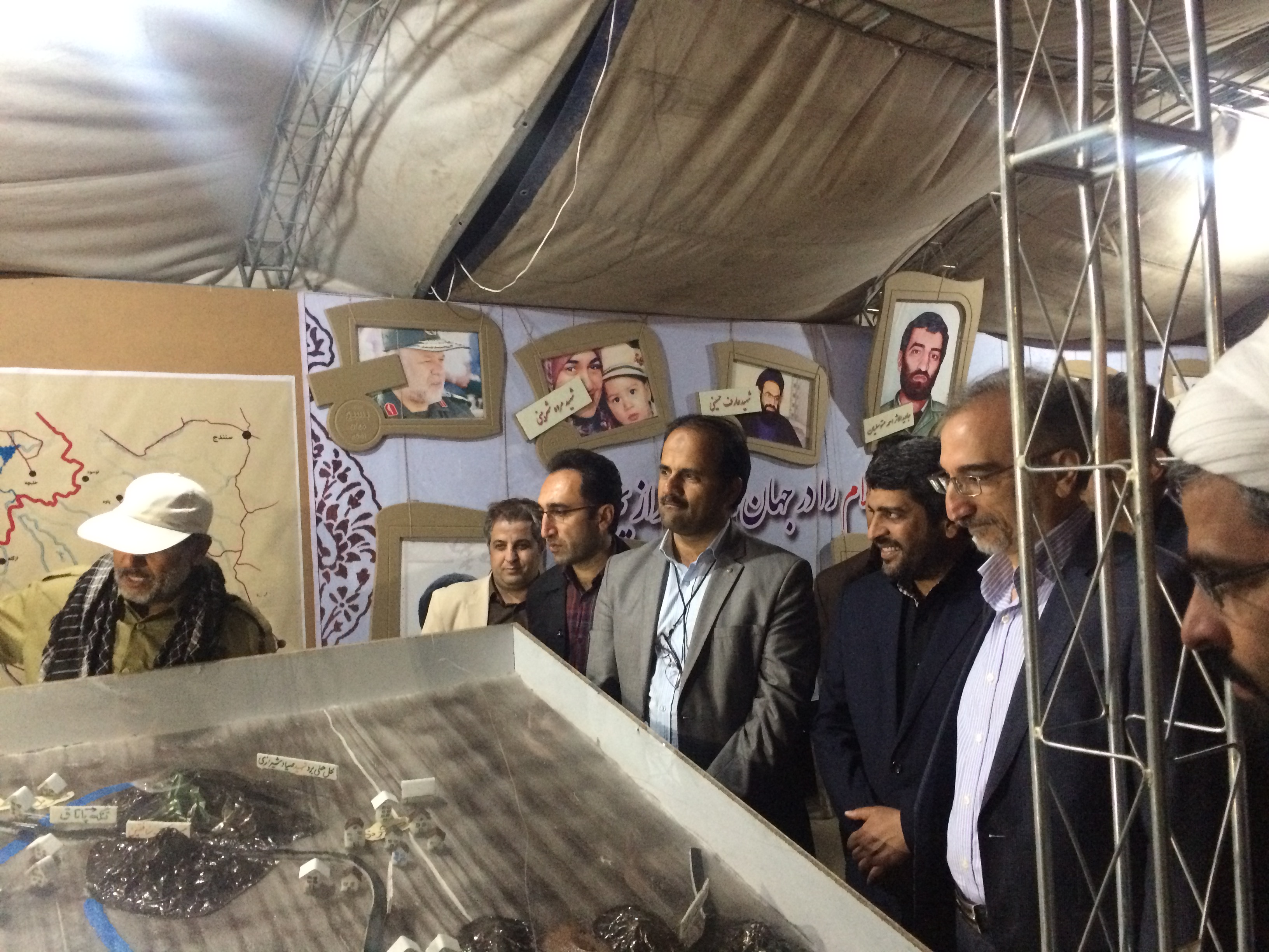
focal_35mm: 29
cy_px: 476
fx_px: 1063
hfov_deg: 61.7
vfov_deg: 48.2
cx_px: 634
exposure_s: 1/25
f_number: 2.2
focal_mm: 4.15
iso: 320
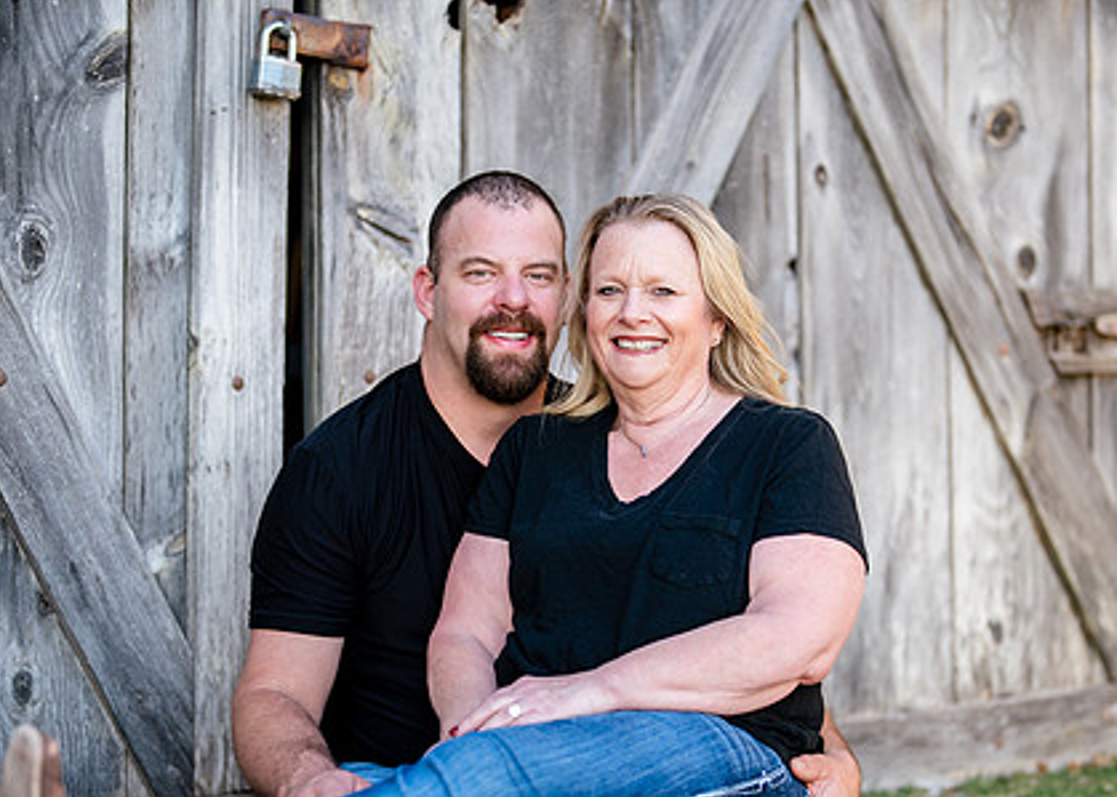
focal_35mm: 79
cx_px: 627
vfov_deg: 18.0
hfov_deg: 25.1
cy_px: 504
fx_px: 2505
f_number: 1.2
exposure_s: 1/1600
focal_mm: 50
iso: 200
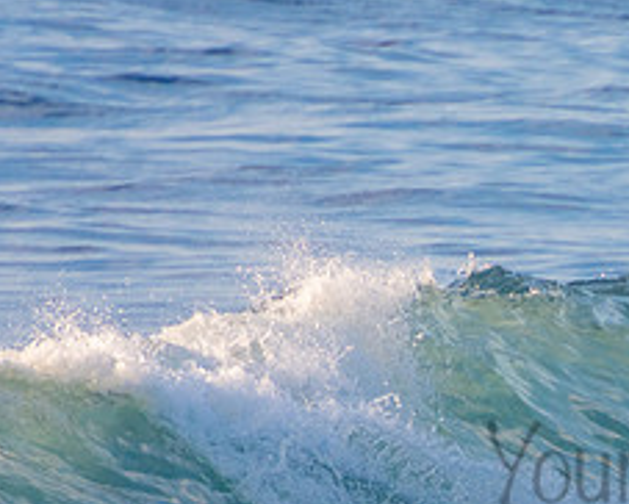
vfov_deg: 1.0
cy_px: 439
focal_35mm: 1490
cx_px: 773
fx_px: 27762
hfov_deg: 1.3
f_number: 5.6
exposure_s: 1/1250
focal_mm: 400
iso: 400
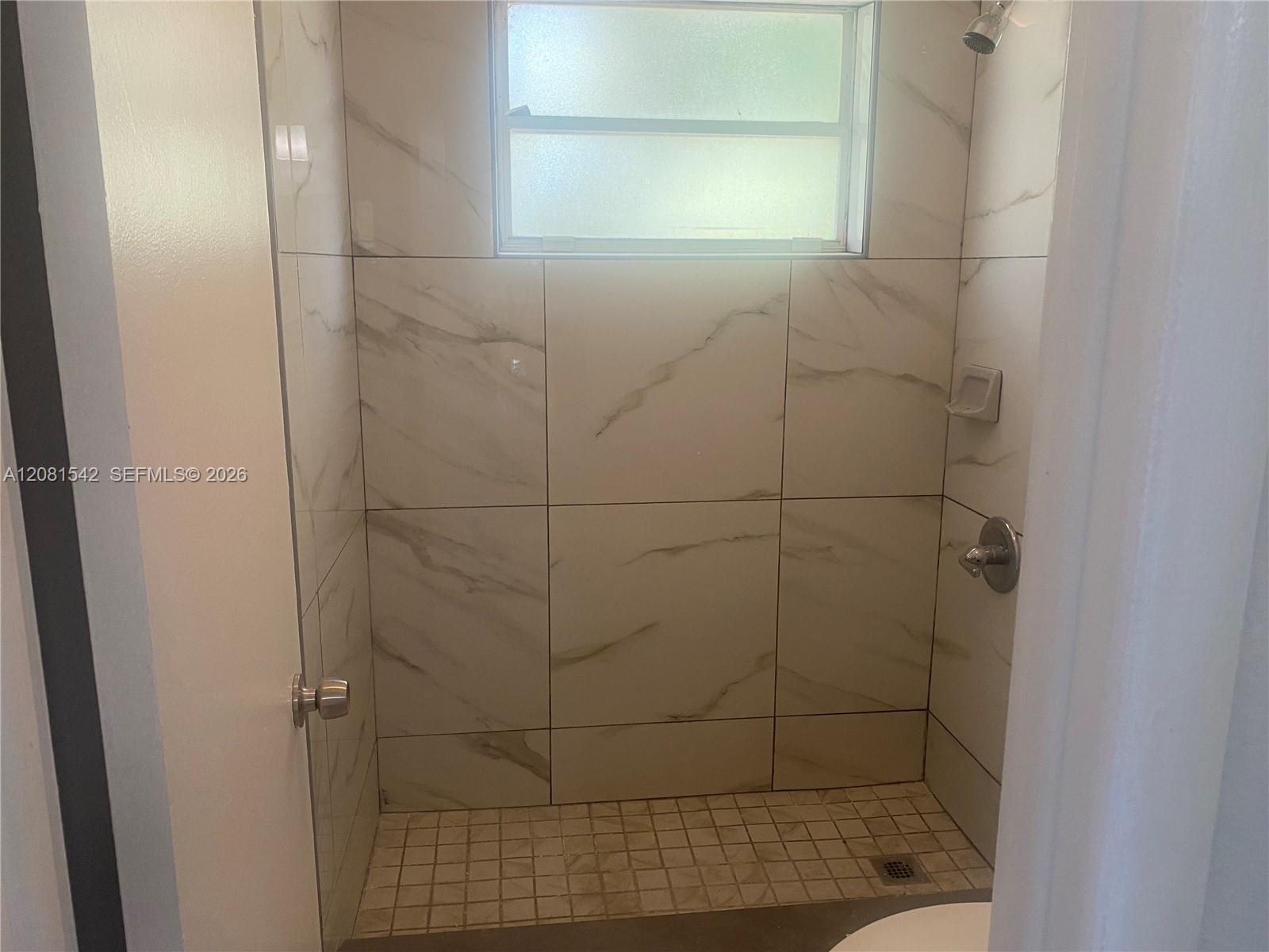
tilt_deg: -12.1
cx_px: 634
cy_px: 476
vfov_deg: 53.1
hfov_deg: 67.3
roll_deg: -0.4
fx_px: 953
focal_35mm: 26
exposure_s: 1/60
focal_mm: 4.25
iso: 125
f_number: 1.8
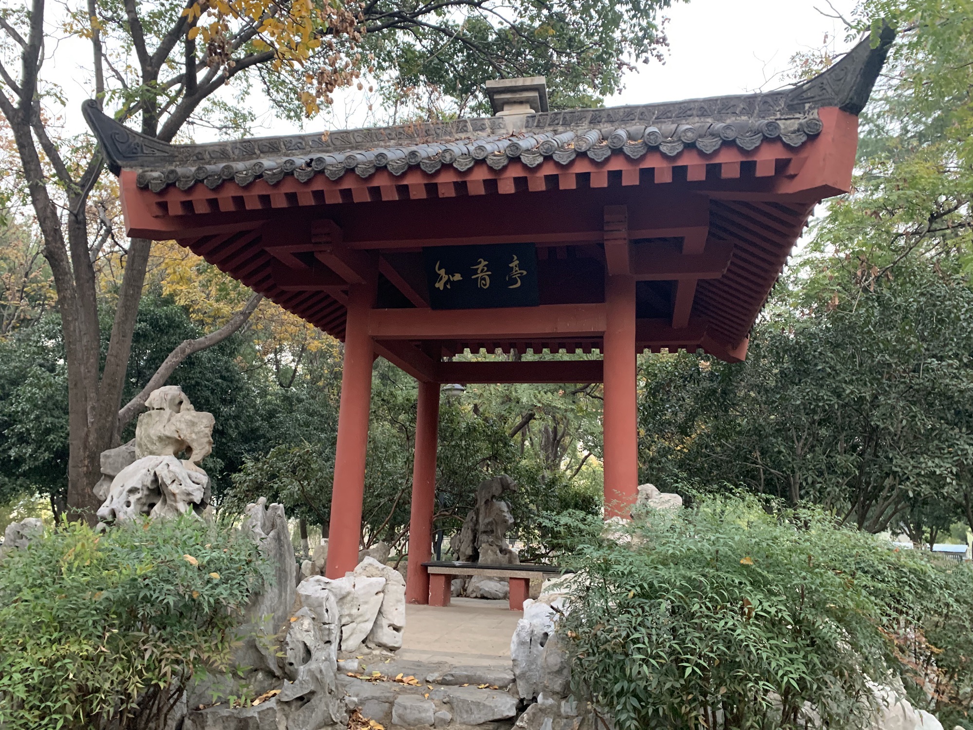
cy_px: 365
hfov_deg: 67.3
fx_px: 731
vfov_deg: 53.1
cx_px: 486
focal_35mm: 26
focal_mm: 4.25
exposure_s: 1/40
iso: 400
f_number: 1.8
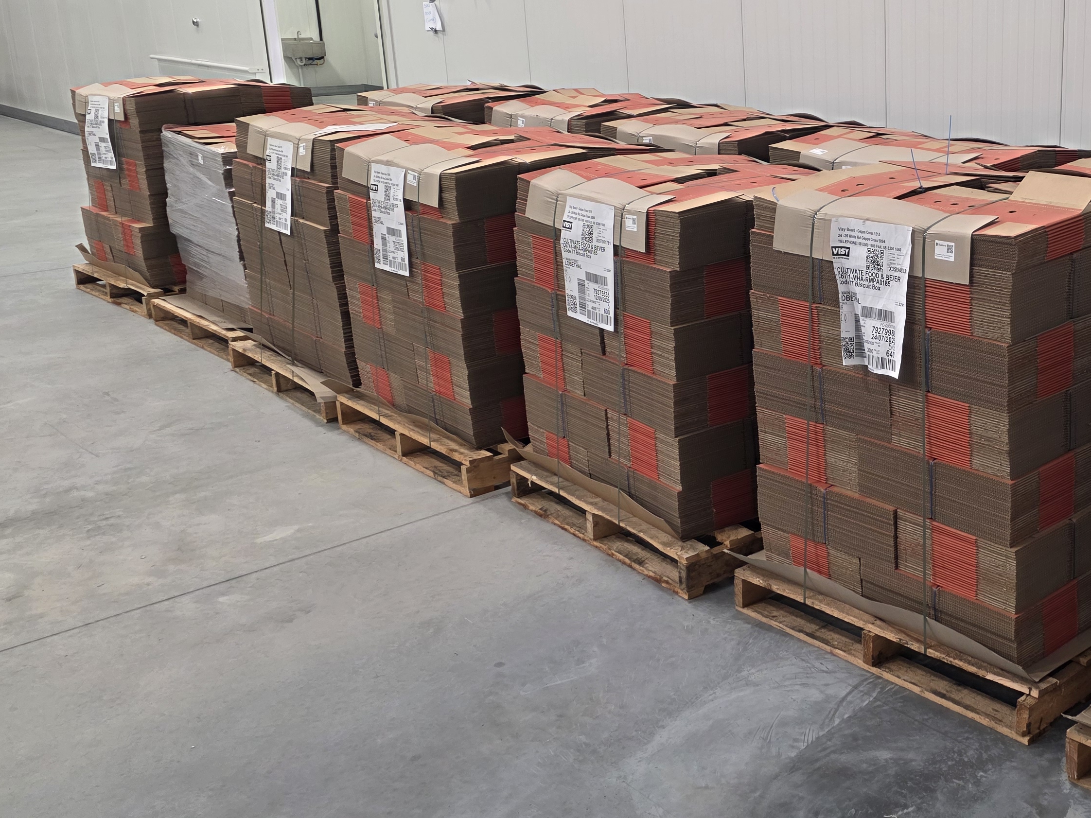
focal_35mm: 41
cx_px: 930
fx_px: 1292
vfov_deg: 35.0
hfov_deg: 42.8
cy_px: 309
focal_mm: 6.3
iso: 125
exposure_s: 1/100
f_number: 1.7
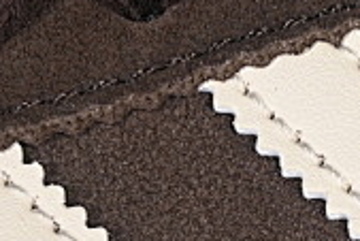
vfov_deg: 2.9
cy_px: 264
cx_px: 861
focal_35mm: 480
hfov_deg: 4.2
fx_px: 4804
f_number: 6.3
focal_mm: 50
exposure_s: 1/60
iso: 160
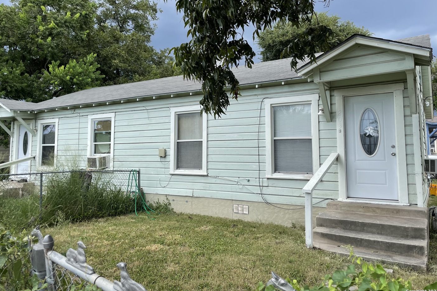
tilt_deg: +4.7
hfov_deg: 65.5
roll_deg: +0.1
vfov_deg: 46.3
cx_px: 214
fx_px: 340
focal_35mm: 28
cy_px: 129
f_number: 1.6
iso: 32
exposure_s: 1/1511
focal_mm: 4.2
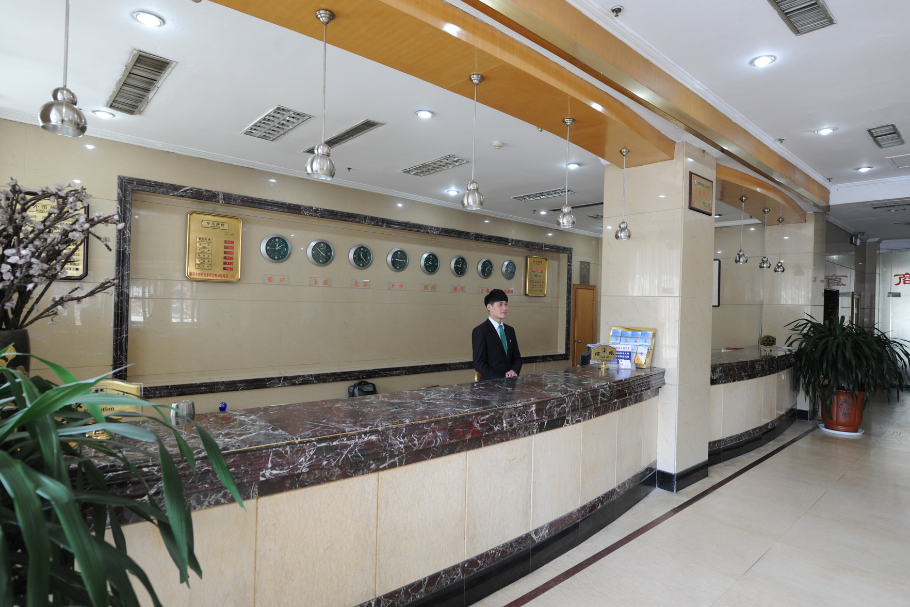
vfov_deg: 64.6
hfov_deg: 86.9
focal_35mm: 19
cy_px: 304
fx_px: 480
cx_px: 455
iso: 640
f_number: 5
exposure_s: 1/60
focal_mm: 19
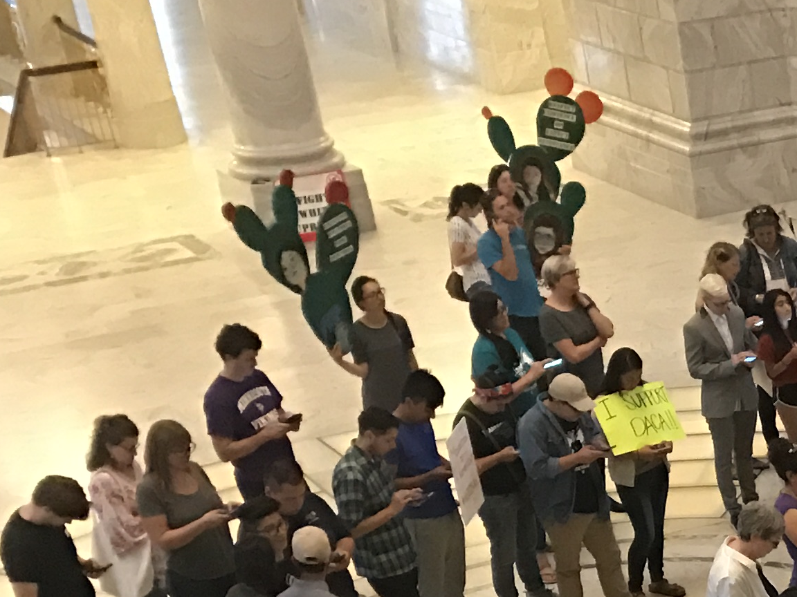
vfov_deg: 13.9
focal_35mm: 98
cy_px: 958
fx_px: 2256
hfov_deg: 17.7
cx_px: 1243
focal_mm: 3.99
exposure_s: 1/12
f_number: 1.8
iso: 100
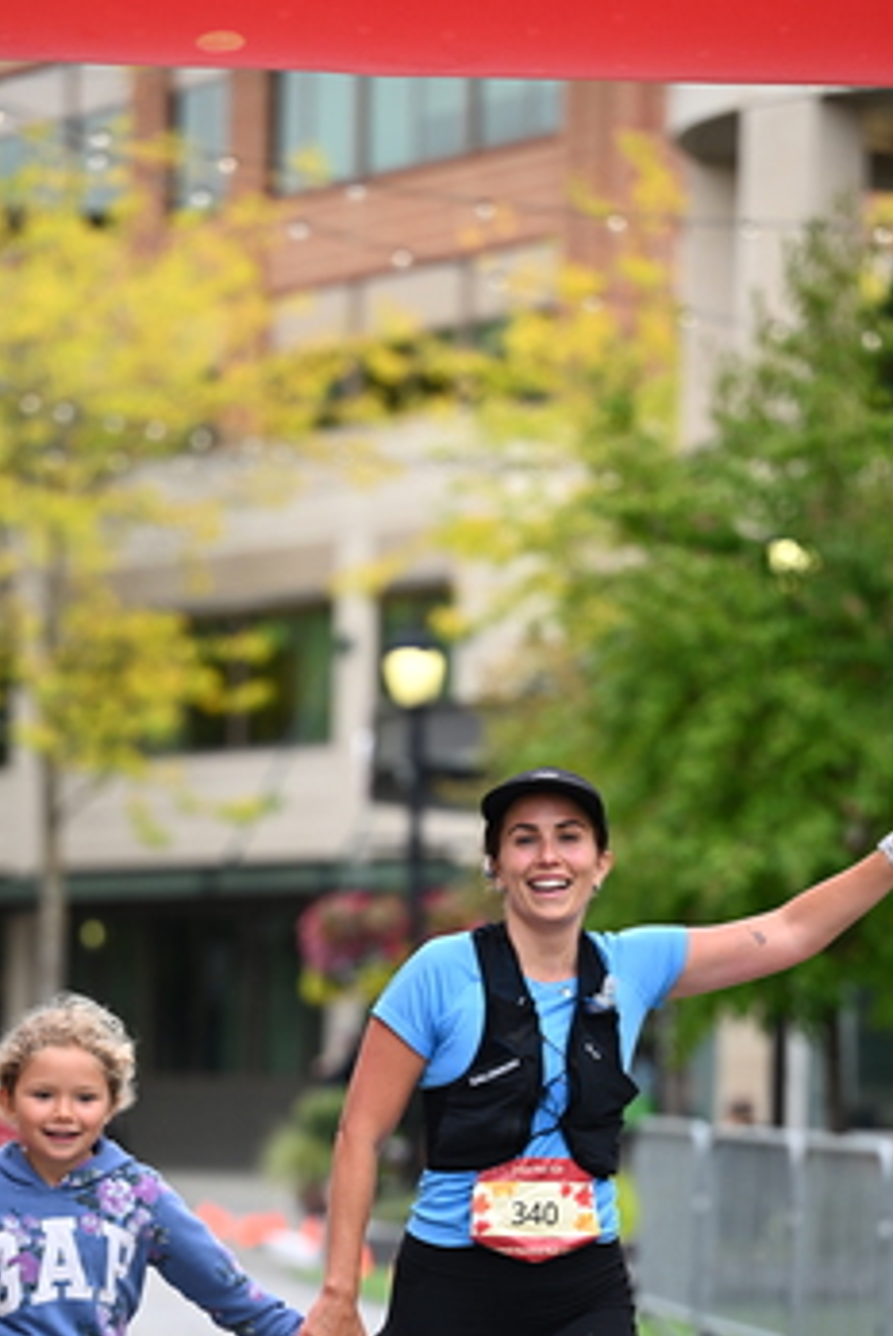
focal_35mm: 190
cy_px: 1047
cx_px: 383
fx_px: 7055
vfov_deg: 10.8
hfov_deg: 7.2
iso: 640
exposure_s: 1/2000
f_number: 2.8
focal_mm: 120
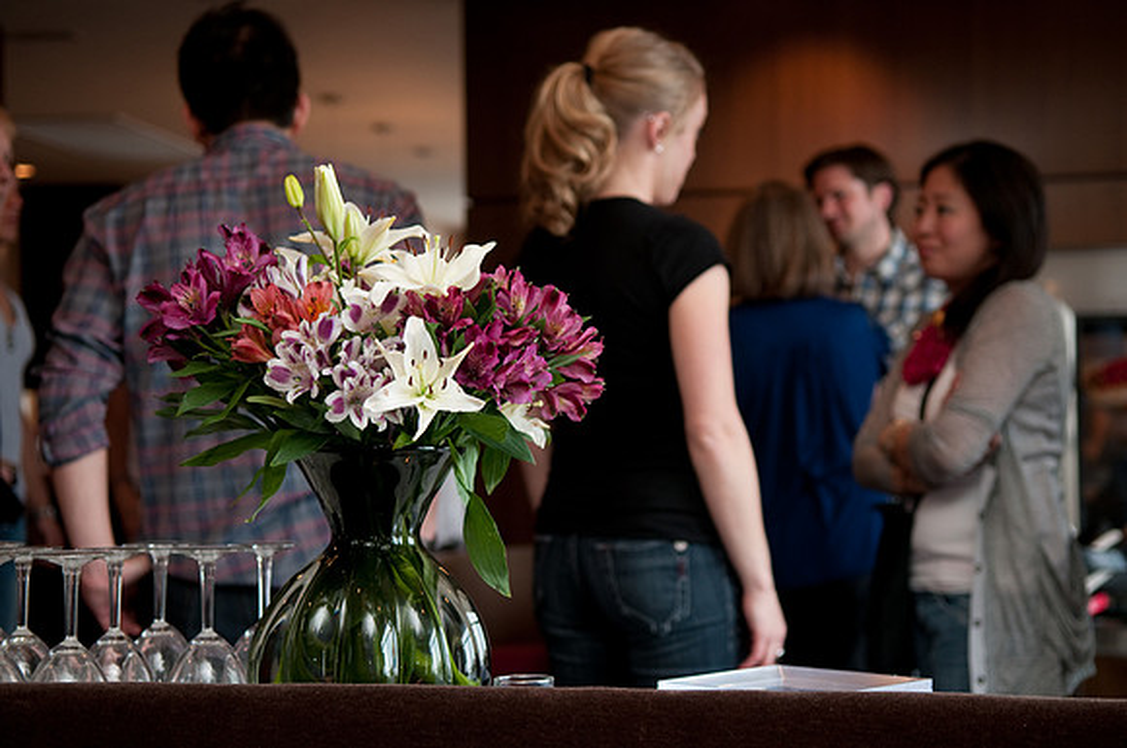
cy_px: 374
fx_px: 1782
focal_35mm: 57
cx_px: 564
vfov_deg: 23.7
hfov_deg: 35.1
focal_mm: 38
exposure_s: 1/100
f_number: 2.8
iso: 250
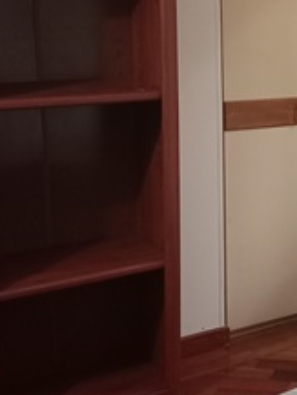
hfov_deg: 19.4
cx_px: 403
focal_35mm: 69
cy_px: 167
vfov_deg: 28.1
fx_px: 789
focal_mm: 4.71
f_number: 1.79
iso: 4250
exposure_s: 1/50
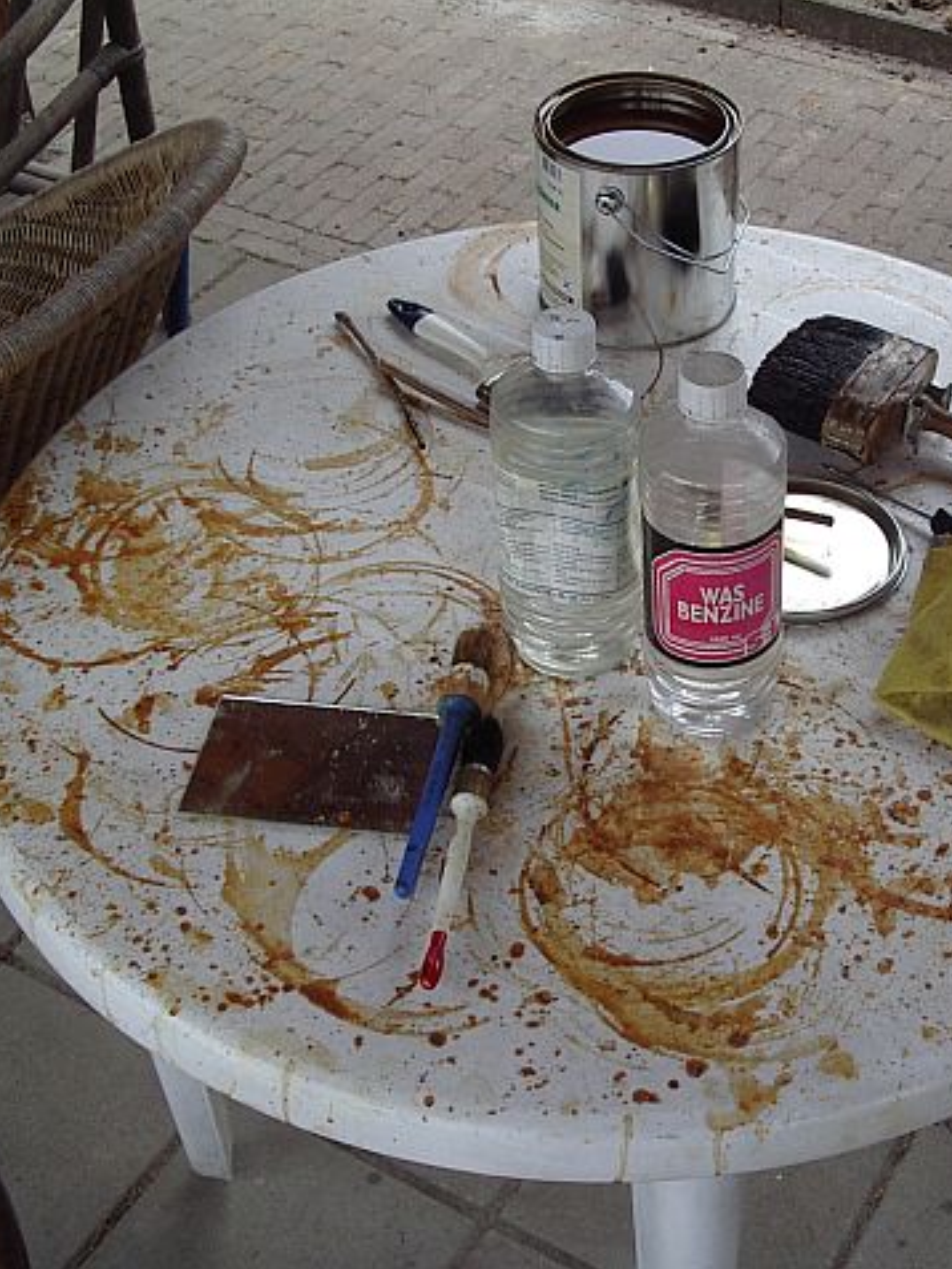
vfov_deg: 37.5
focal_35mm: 51
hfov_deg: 28.4
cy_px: 633
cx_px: 606
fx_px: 1869
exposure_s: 1/80
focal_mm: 5.8
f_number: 4.8
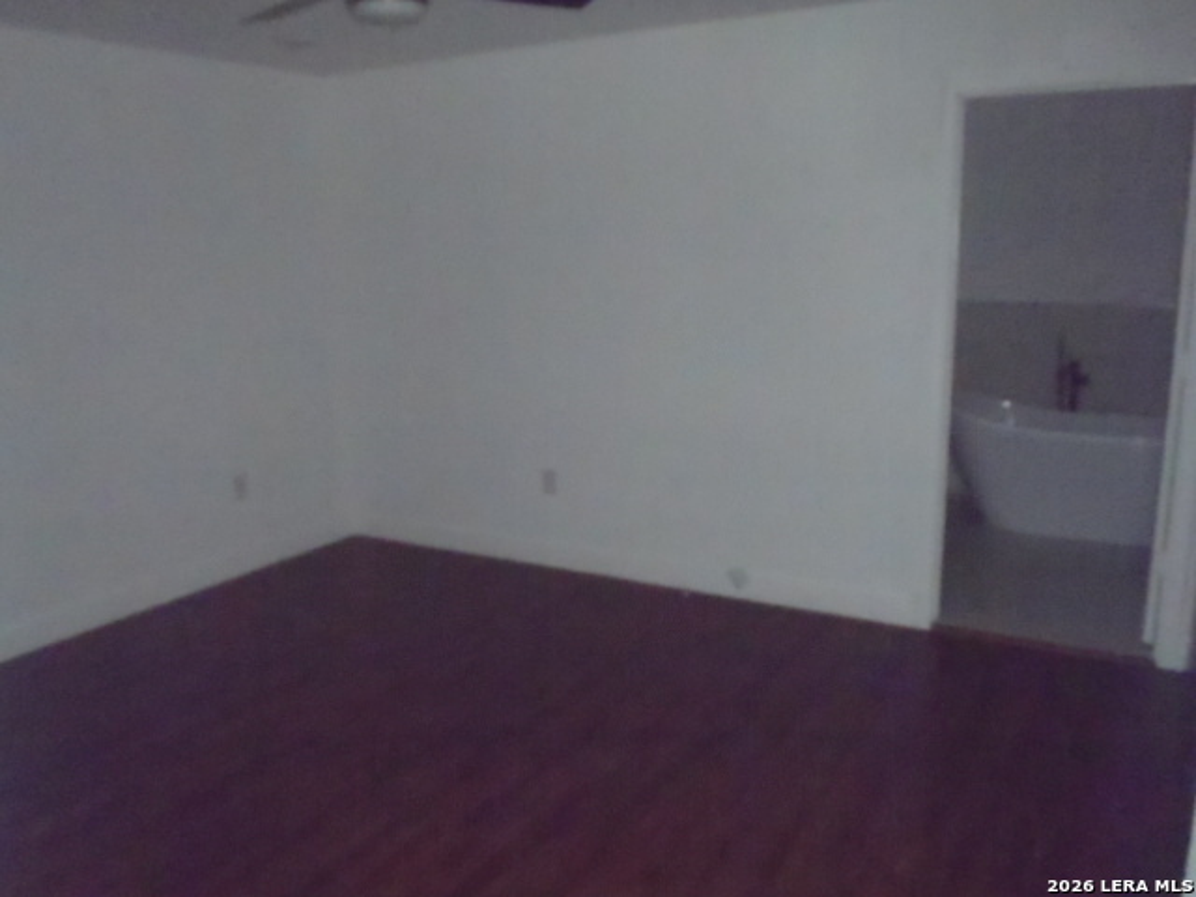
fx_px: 967
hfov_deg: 63.4
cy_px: 448
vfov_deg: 49.7
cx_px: 598
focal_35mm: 28
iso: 1250
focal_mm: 5
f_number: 10
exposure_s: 1/250
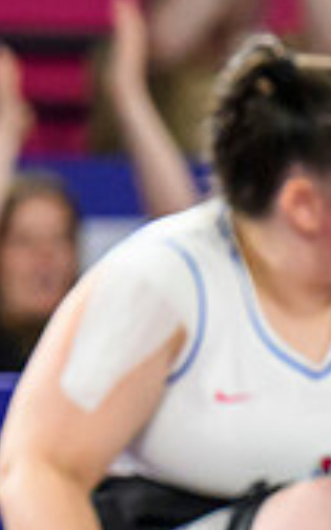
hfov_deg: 1.3
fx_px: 14419
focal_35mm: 999
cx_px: -117
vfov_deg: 2.1
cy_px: 578
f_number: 3.2
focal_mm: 140
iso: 2500
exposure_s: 1/1600
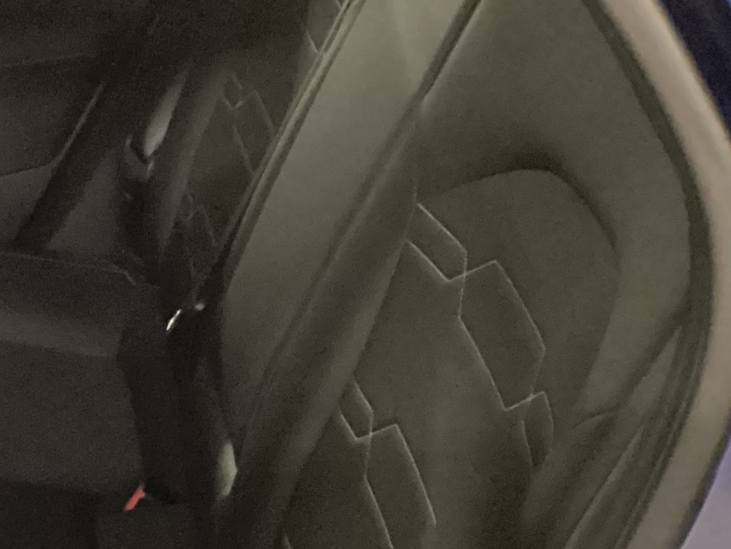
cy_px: 440
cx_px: -159
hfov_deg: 19.4
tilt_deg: -28.6
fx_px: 2006
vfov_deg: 15.5
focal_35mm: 95
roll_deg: +7.7
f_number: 2.4
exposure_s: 1/17
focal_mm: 3.3
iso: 800
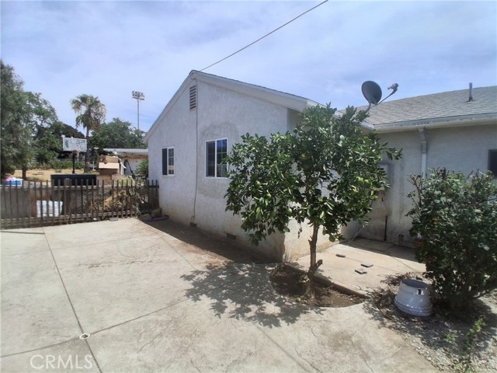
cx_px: 248
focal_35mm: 17
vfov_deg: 74.7
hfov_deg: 91.0
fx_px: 244
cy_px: 186
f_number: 2.2
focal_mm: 1.4
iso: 50
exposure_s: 1/1832
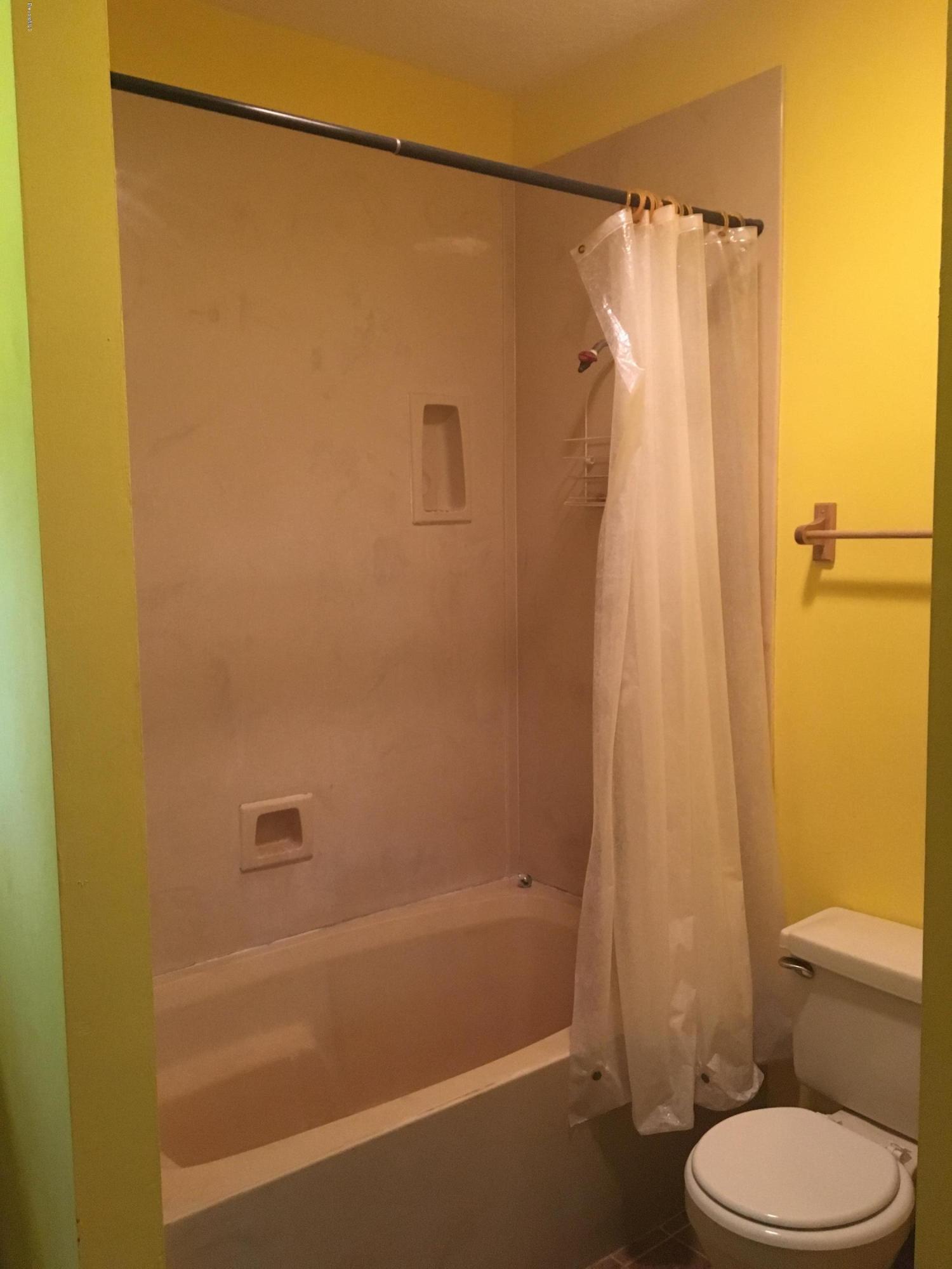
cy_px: 634
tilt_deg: -5.9
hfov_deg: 48.2
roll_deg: +0.3
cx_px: 476
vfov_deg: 61.7
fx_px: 1063
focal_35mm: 29
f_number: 2.2
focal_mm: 4.15
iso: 250
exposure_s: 1/15
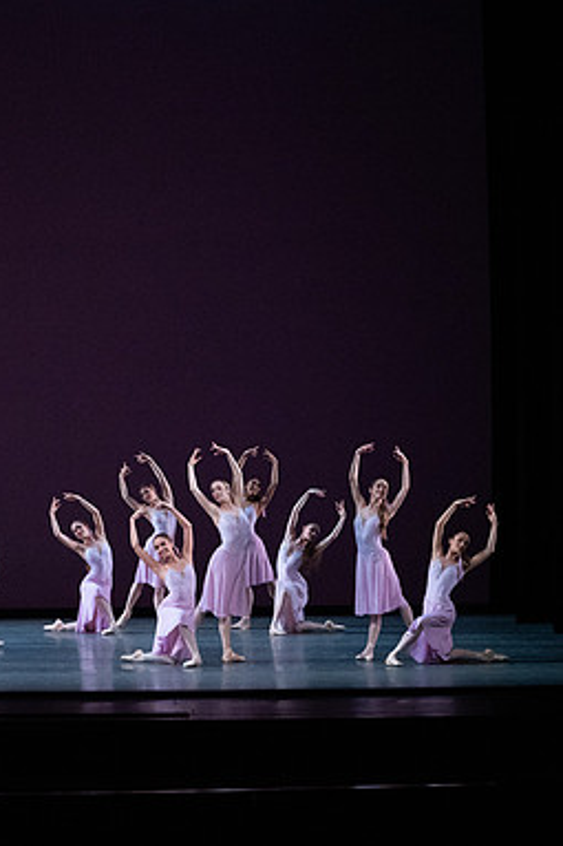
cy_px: 423
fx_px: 2489
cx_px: -75
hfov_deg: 12.7
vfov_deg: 19.3
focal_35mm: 106
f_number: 9
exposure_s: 1/400
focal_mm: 70
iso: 12800
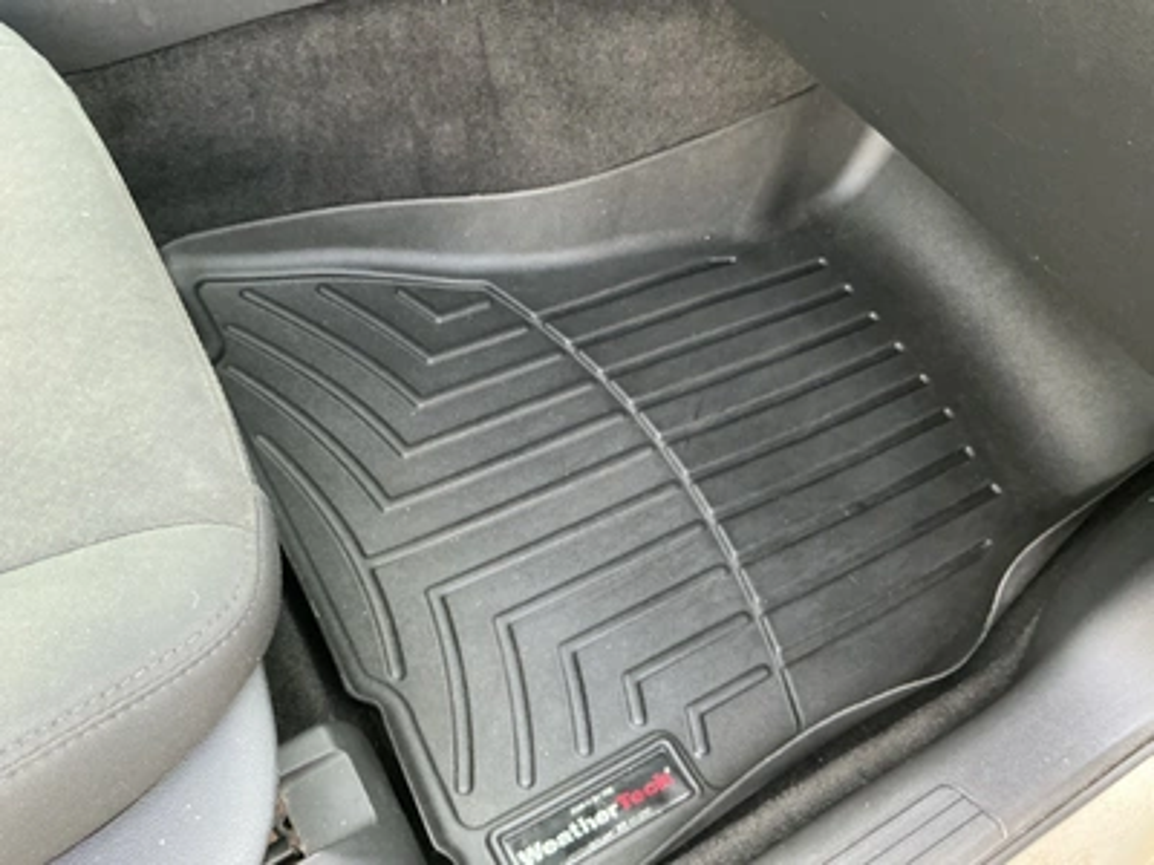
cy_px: 432
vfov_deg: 49.7
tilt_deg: -50.0
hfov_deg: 63.4
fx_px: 933
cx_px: 577
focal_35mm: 28
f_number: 1.8
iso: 320
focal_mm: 3
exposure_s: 1/54
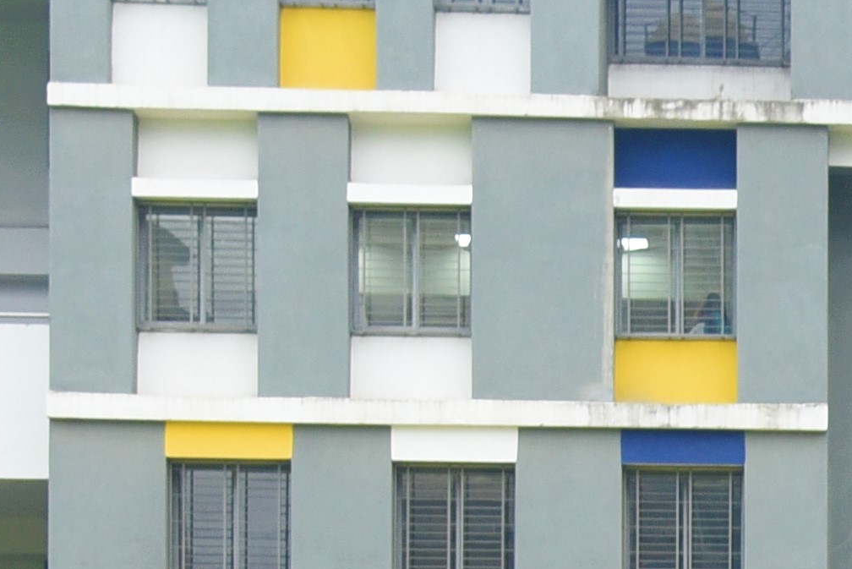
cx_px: 1319
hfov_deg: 10.4
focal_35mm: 191
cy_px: 1168
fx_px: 4522
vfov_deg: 6.9
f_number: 4.5
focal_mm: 32
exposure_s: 1/200
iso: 500
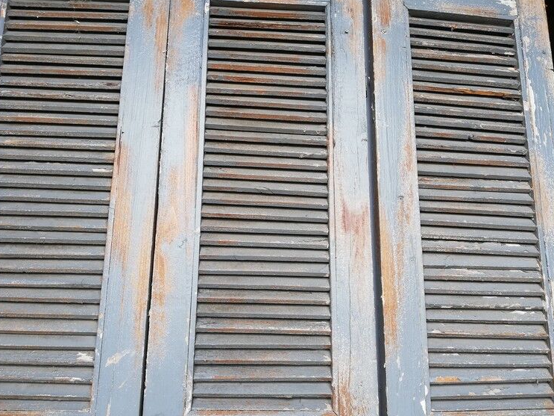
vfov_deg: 49.7
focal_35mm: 28
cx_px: 278
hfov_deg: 63.5
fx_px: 448
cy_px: 211
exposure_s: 1/100
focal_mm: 3.81
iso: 64
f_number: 2.2
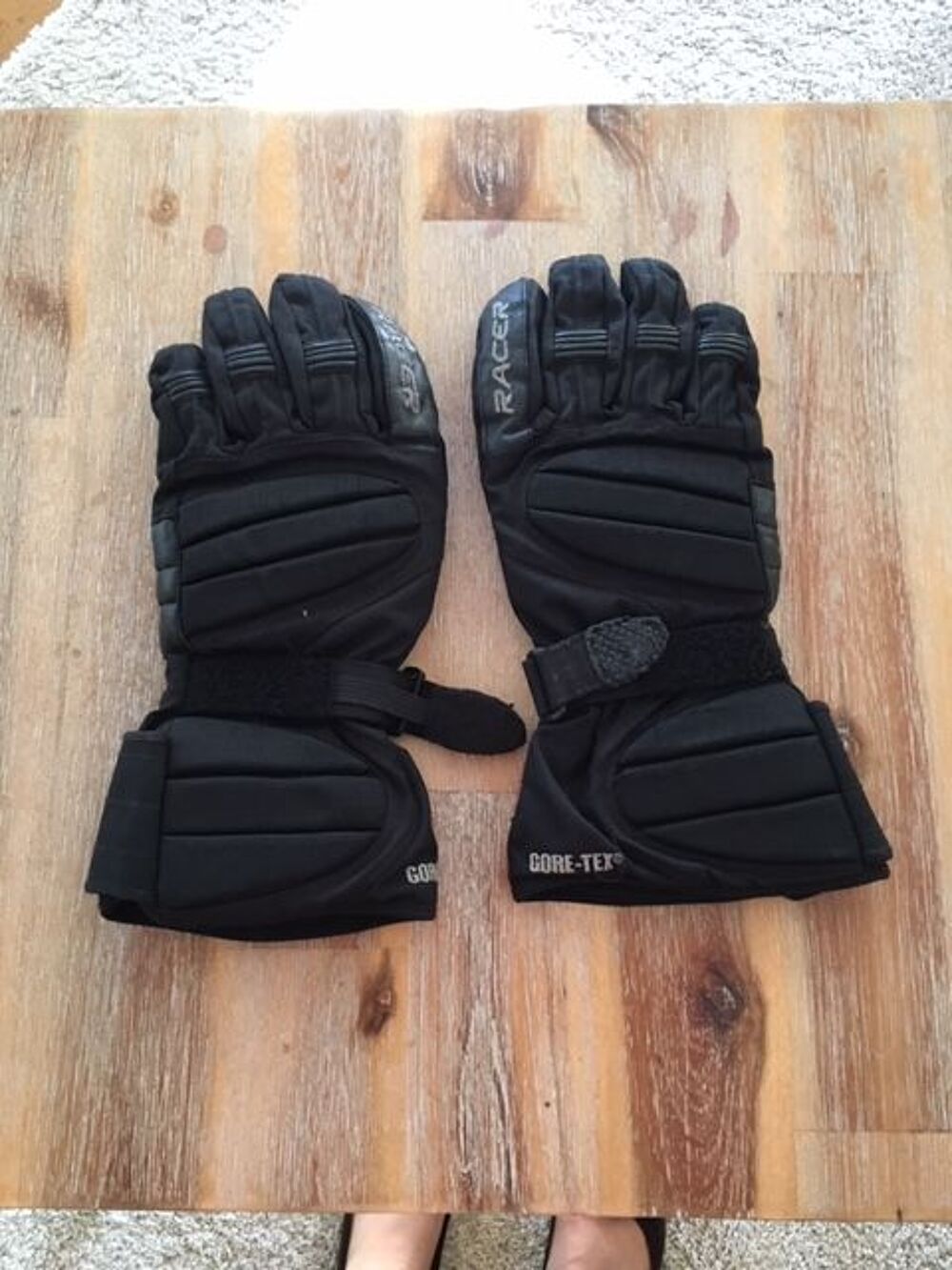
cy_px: 635
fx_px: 1063
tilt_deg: -79.5
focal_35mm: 29
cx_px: 476
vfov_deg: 61.7
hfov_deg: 48.2
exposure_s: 1/33
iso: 250
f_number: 2.2
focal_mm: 4.15
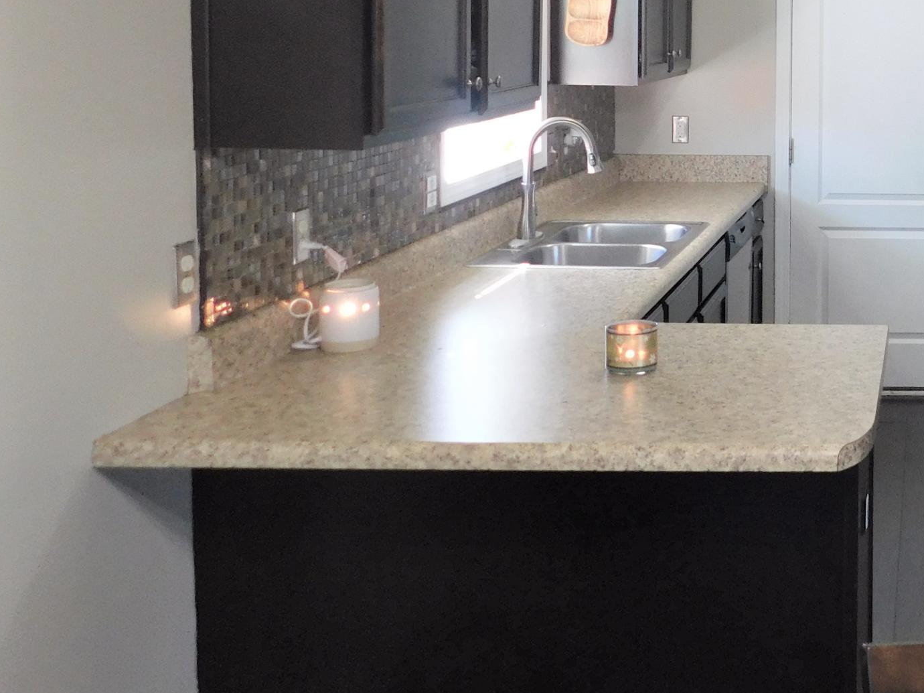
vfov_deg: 28.1
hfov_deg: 34.1
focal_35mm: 50
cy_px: 85
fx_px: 1335
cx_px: 968
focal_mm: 4
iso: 200
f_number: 3
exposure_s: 1/30
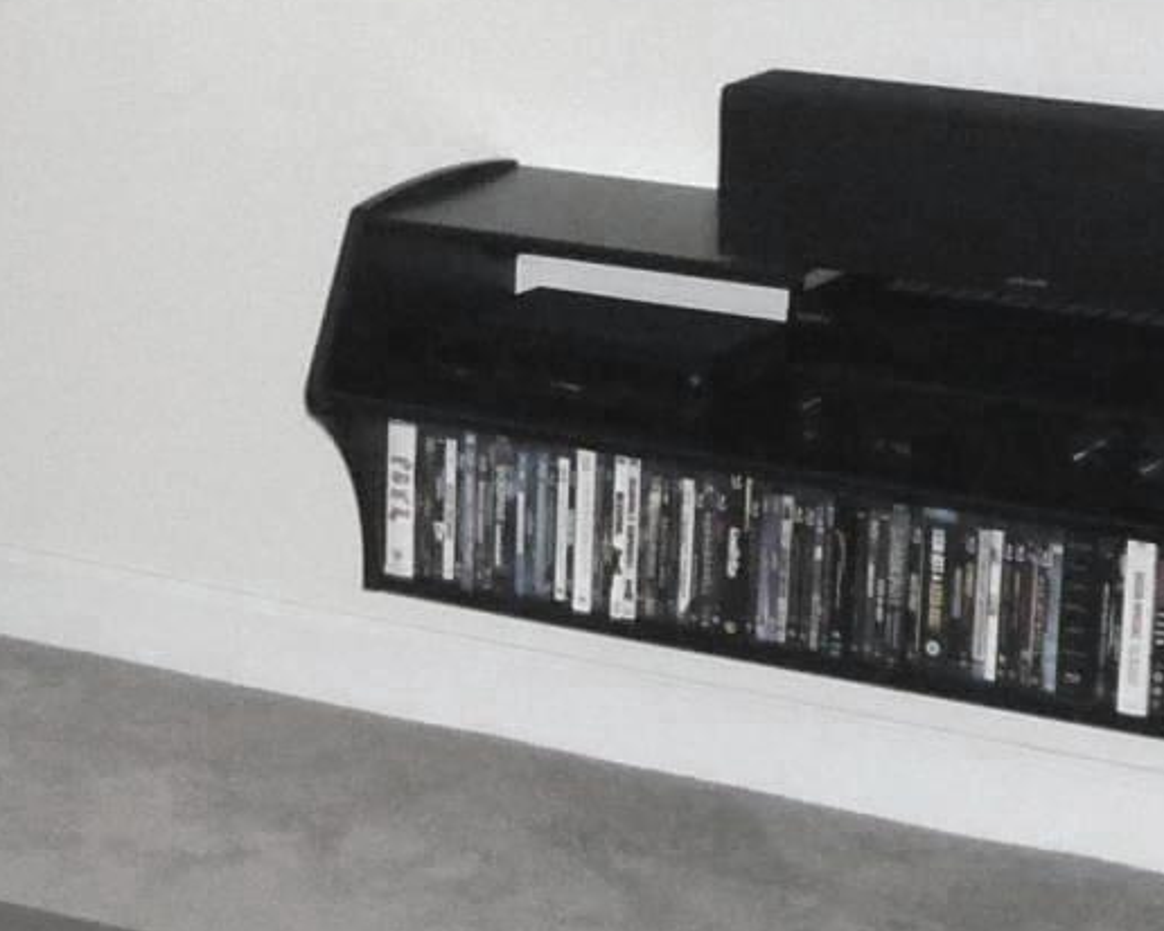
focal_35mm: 124
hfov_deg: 15.3
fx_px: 4273
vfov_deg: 12.4
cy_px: 237
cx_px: 63
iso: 320
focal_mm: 4.7
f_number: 3.3
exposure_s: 1/30
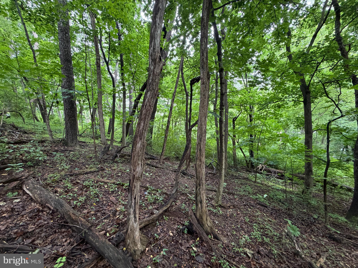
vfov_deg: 85.7
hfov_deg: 102.1
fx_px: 145
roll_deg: +6.5
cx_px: 179
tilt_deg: -2.0
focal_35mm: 14
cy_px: 134
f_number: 2.2
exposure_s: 1/82
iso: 320
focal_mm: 2.22
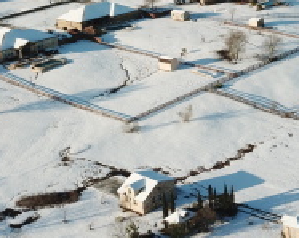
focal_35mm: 87
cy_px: 34
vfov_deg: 17.4
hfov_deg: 22.0
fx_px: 769
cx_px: 187
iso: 100
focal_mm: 4.73
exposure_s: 1/100
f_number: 2.2
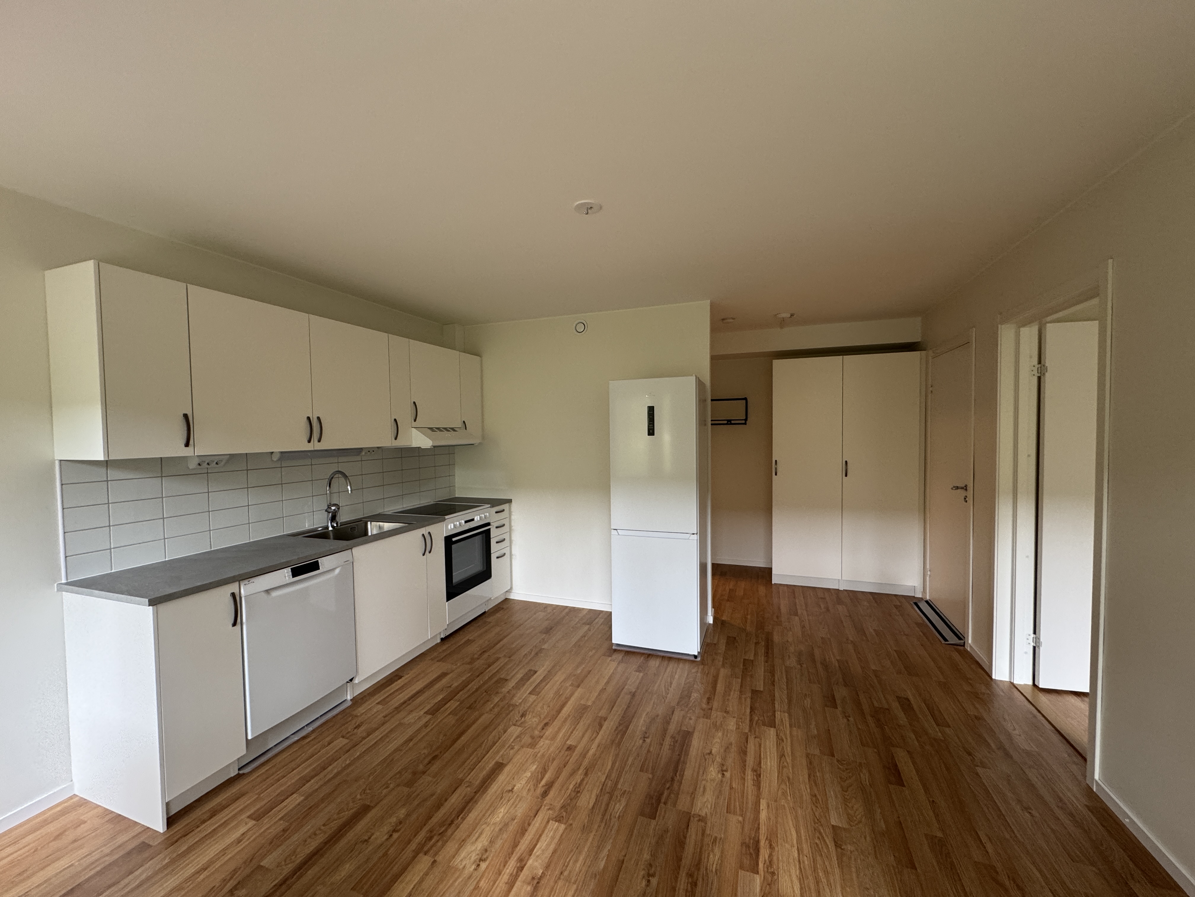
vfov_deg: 85.7
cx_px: 598
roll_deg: +1.0
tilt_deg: -1.8
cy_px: 448
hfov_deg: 102.1
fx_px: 483
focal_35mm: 14
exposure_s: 1/50
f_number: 2.2
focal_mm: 2.22
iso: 200
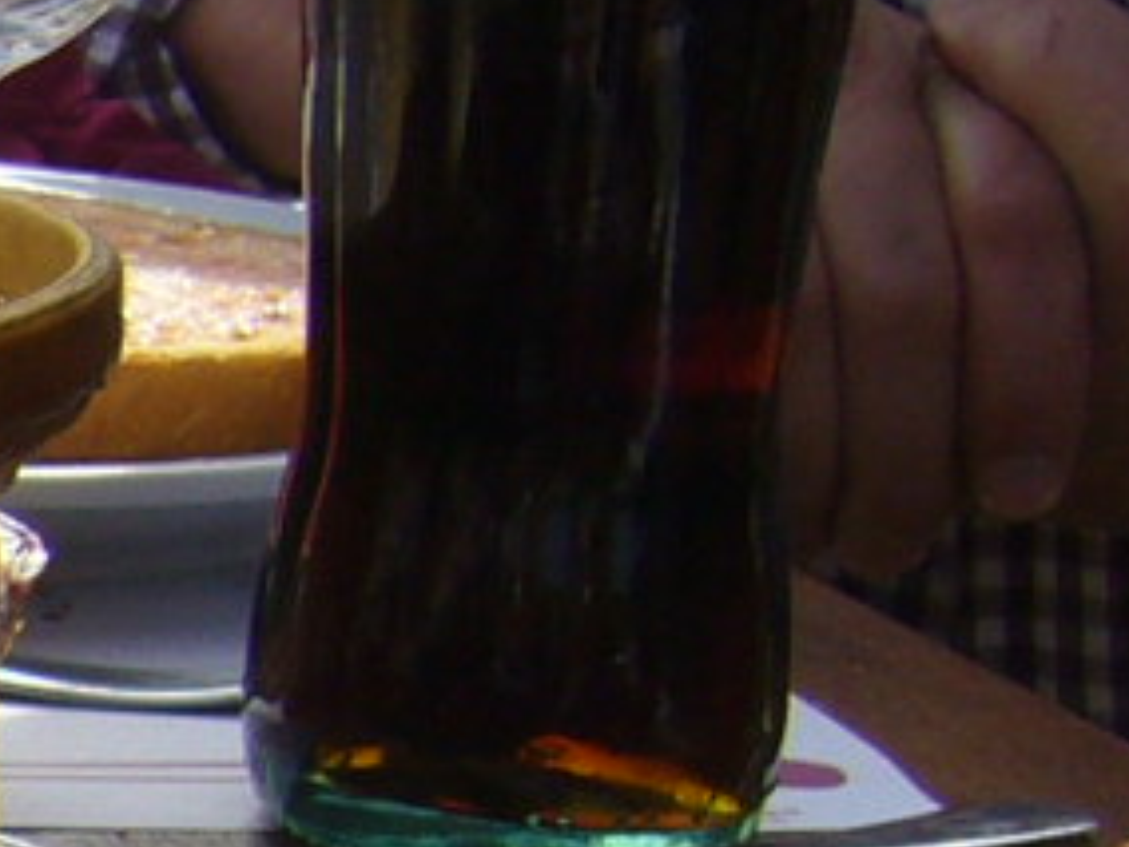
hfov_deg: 9.1
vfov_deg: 7.4
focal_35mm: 197
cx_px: -1515
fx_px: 6425
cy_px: 1272
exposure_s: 1/250
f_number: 5.6
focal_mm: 5.8
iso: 80
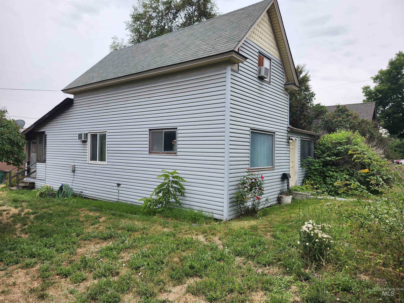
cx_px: 202
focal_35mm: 23
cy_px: 152
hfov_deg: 73.9
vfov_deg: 58.9
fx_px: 268
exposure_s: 1/416
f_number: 1.8
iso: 25
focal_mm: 5.54
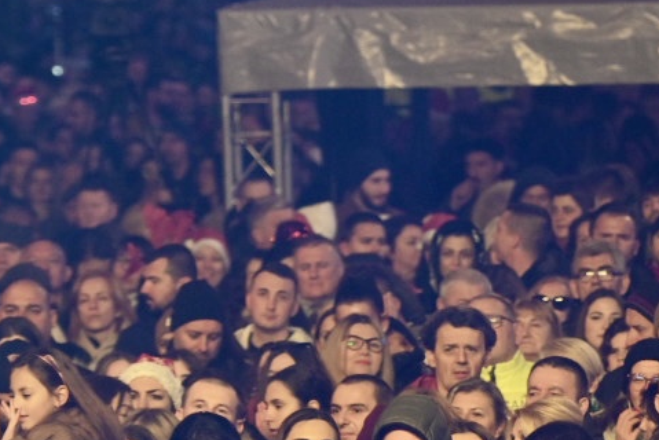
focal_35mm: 392
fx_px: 7180
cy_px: 155
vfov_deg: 3.5
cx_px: 836
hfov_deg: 5.2
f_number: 2.8
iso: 1600
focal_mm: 116
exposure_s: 1/200
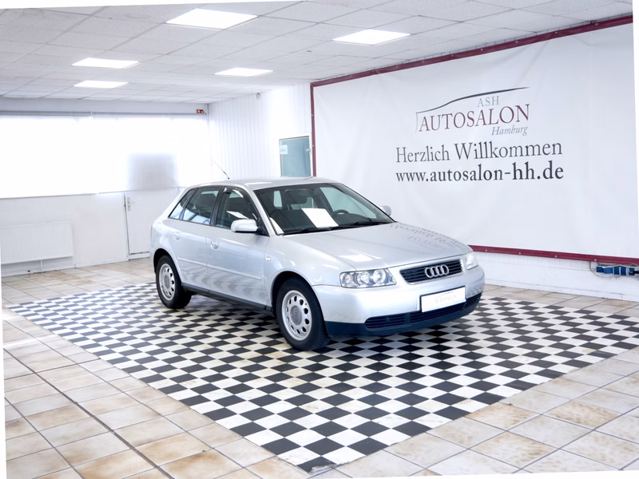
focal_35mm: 36
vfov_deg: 39.7
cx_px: 320
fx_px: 665
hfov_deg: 51.4
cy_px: 240
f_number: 3.9
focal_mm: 18
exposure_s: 1/60
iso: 320
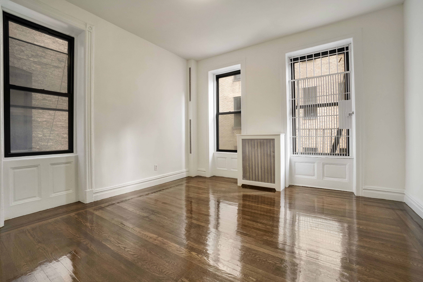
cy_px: 141
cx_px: 212
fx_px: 176
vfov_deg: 77.4
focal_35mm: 15
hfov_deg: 100.4
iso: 800
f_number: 13
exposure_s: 1/2
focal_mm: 10
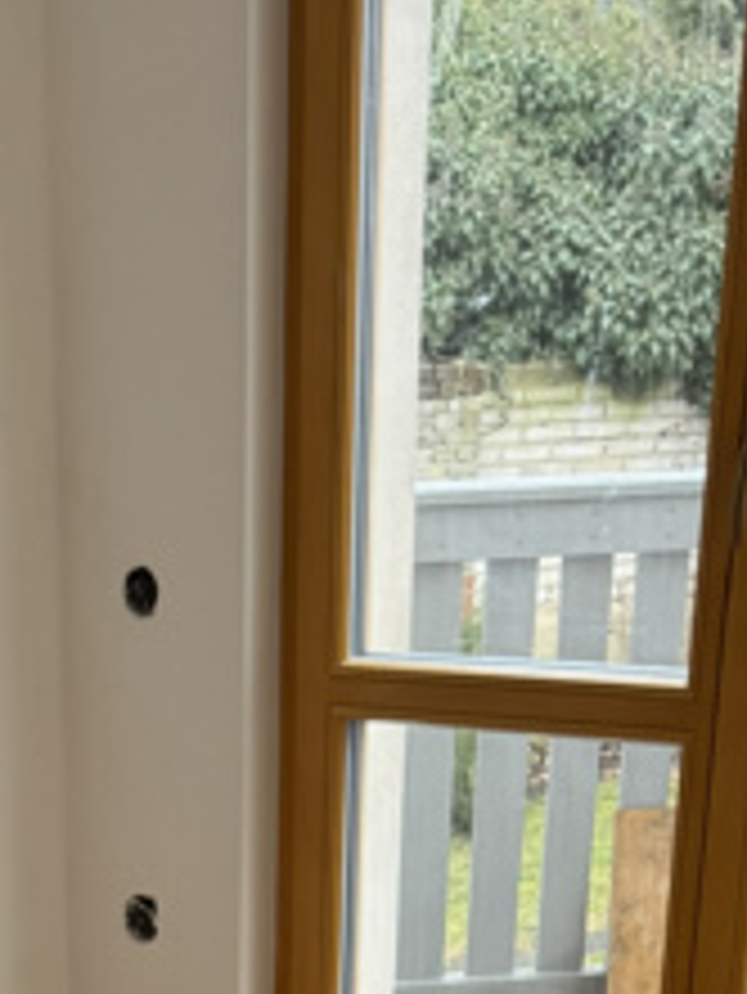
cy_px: 1763
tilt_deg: -28.3
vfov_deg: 18.1
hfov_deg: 16.7
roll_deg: +3.1
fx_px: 2501
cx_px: 18
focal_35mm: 87
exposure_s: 1/100
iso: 100
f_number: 1.78
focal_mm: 6.76
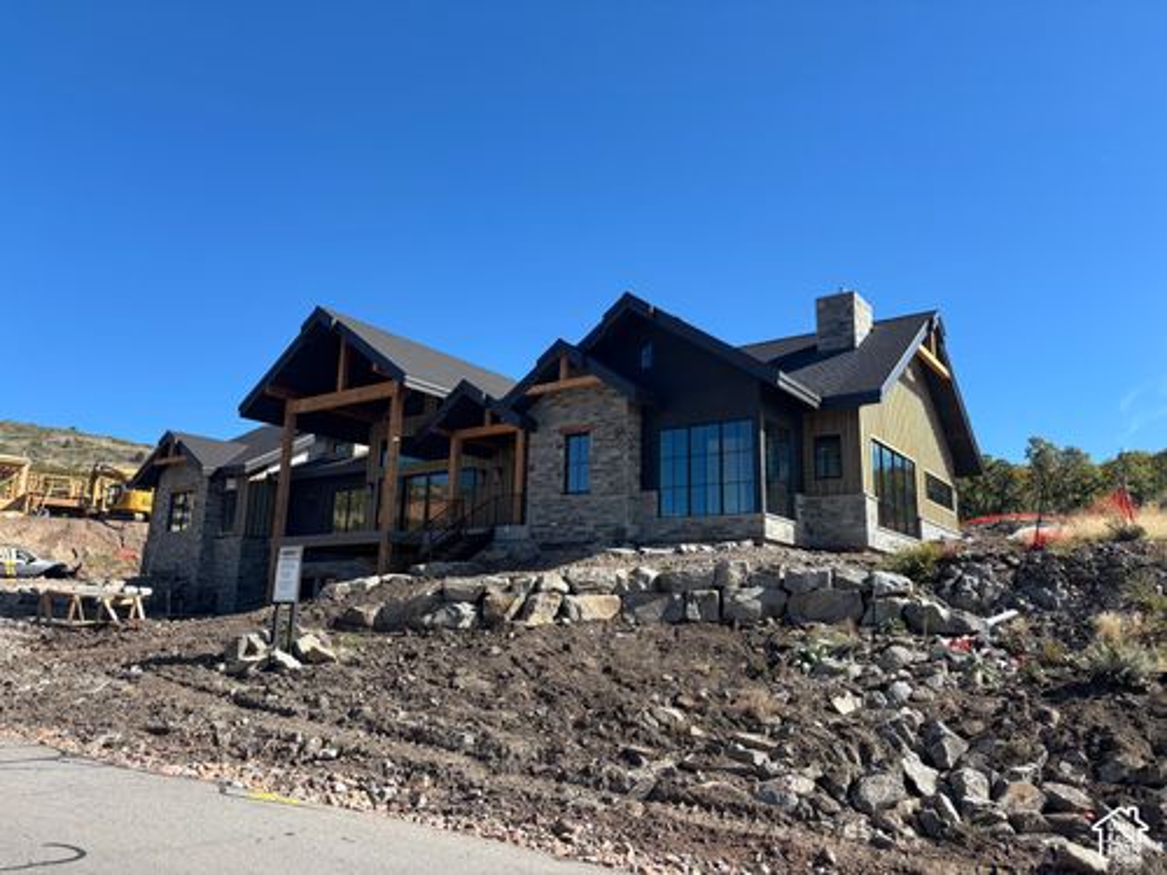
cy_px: 438
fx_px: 877
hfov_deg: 67.3
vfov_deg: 53.1
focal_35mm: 26
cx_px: 584
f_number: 1.6
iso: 50
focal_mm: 5.96
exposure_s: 1/1667
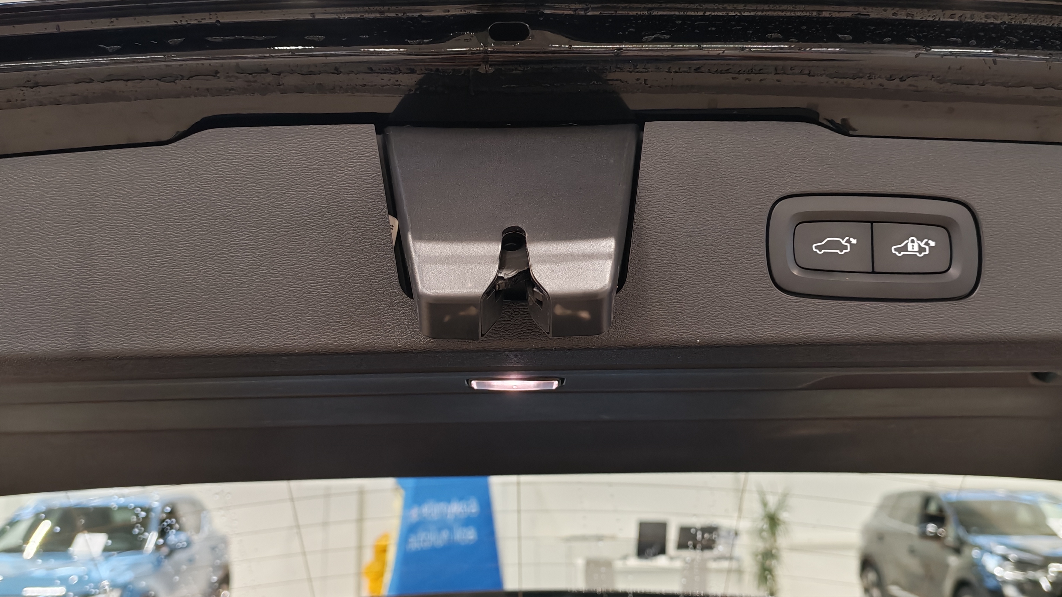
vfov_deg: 32.0
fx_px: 1042
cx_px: 538
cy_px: 281
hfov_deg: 54.0
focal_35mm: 37
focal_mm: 6.12
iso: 400
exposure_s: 1/100
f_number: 1.9
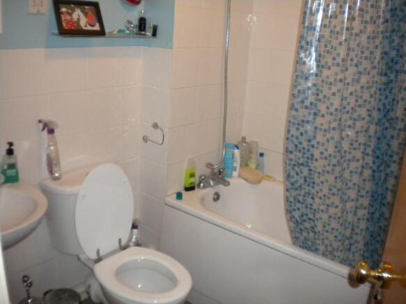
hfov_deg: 52.6
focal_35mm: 35
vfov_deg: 40.7
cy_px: 152
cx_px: 203
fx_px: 410
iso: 400
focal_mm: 6.3
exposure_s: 1/30
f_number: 3.1
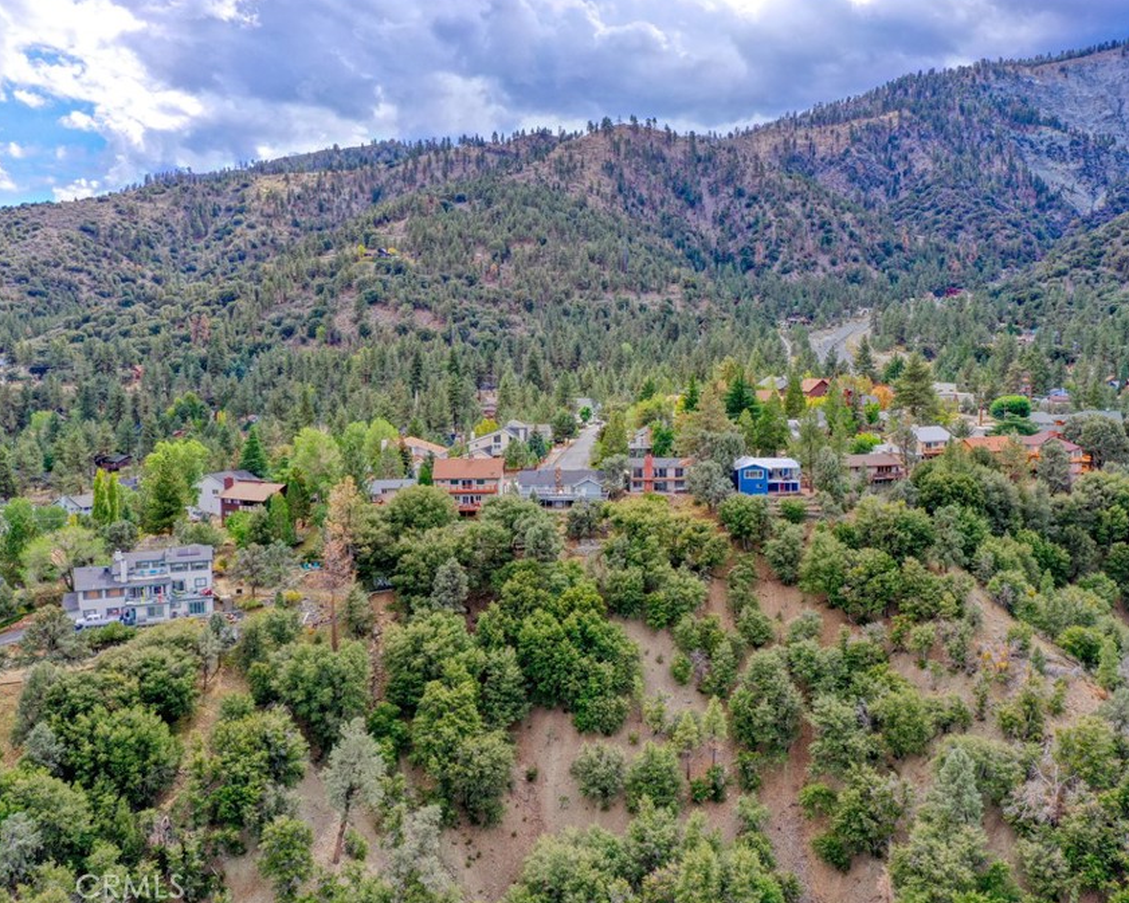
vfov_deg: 45.8
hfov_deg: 55.4
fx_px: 1069
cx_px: 652
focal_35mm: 32
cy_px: 448
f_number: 8
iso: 100
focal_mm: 10.3
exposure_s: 1/120
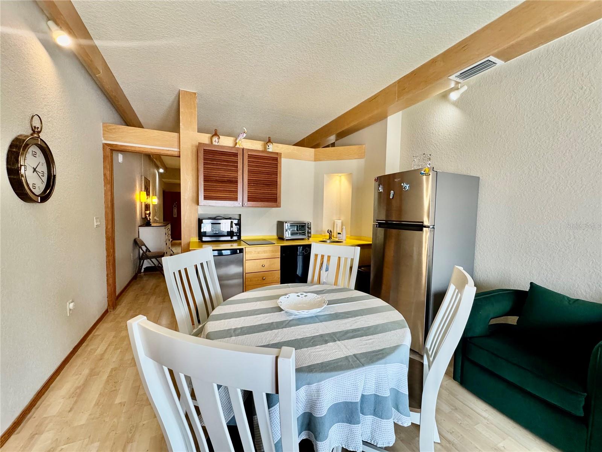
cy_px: 226
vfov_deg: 85.7
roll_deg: -0.8
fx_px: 243
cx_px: 301
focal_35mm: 14
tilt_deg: -4.0
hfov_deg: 102.1
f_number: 2.2
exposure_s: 1/120
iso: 320
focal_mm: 2.22
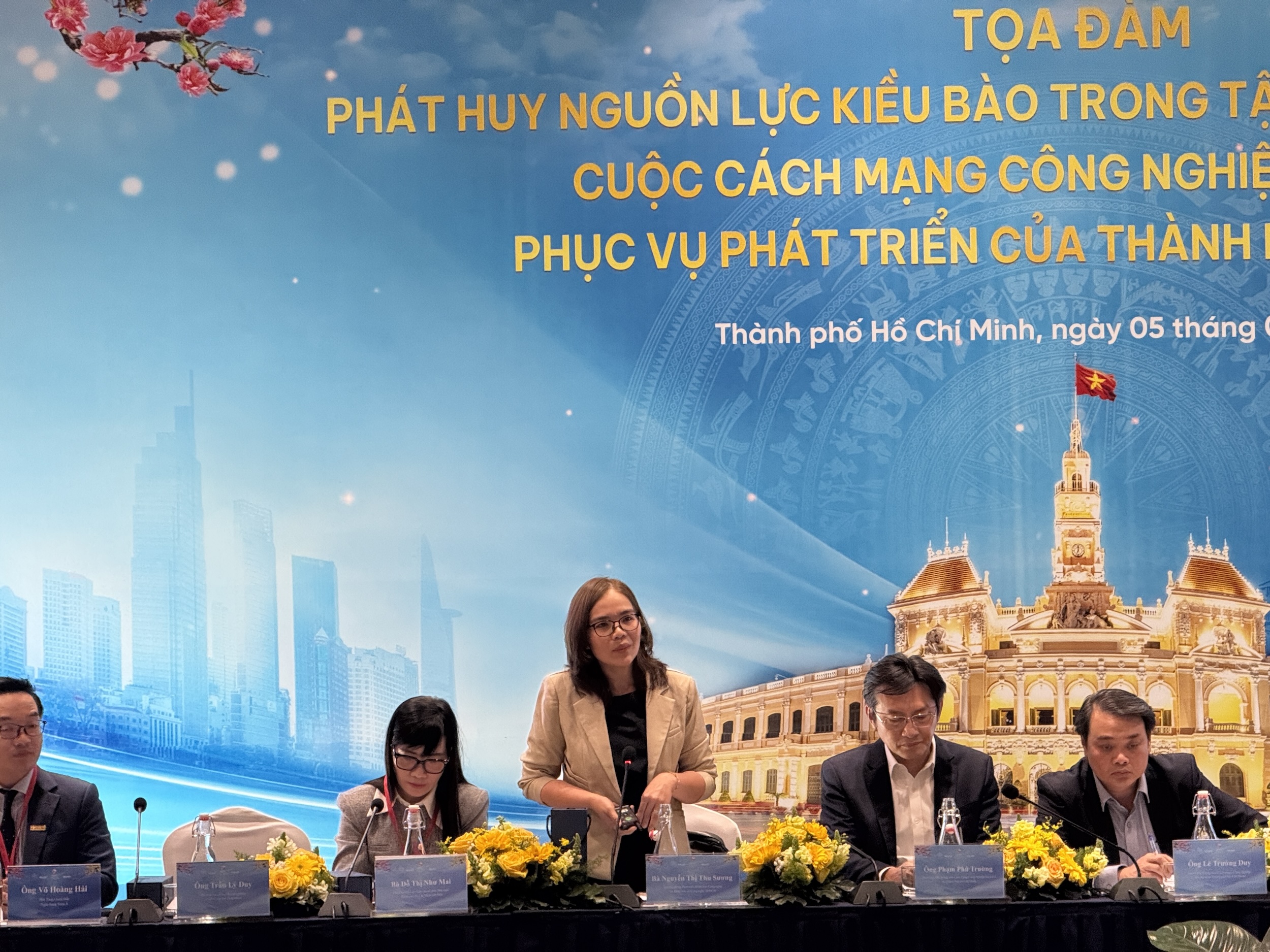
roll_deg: +0.6
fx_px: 4403
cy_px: 476
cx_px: 635
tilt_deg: +2.3
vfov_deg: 12.3
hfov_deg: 16.4
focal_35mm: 120
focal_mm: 15.66
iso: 320
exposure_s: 1/60
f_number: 2.8
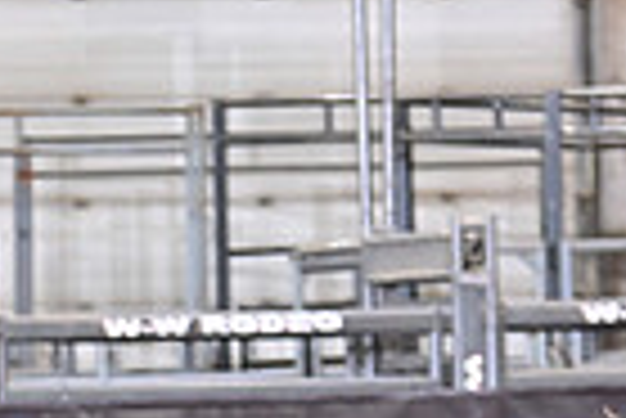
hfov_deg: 3.3
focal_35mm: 625
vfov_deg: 2.2
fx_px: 10879
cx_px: -122
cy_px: 663
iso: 2500
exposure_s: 1/250
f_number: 3.5
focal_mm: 150
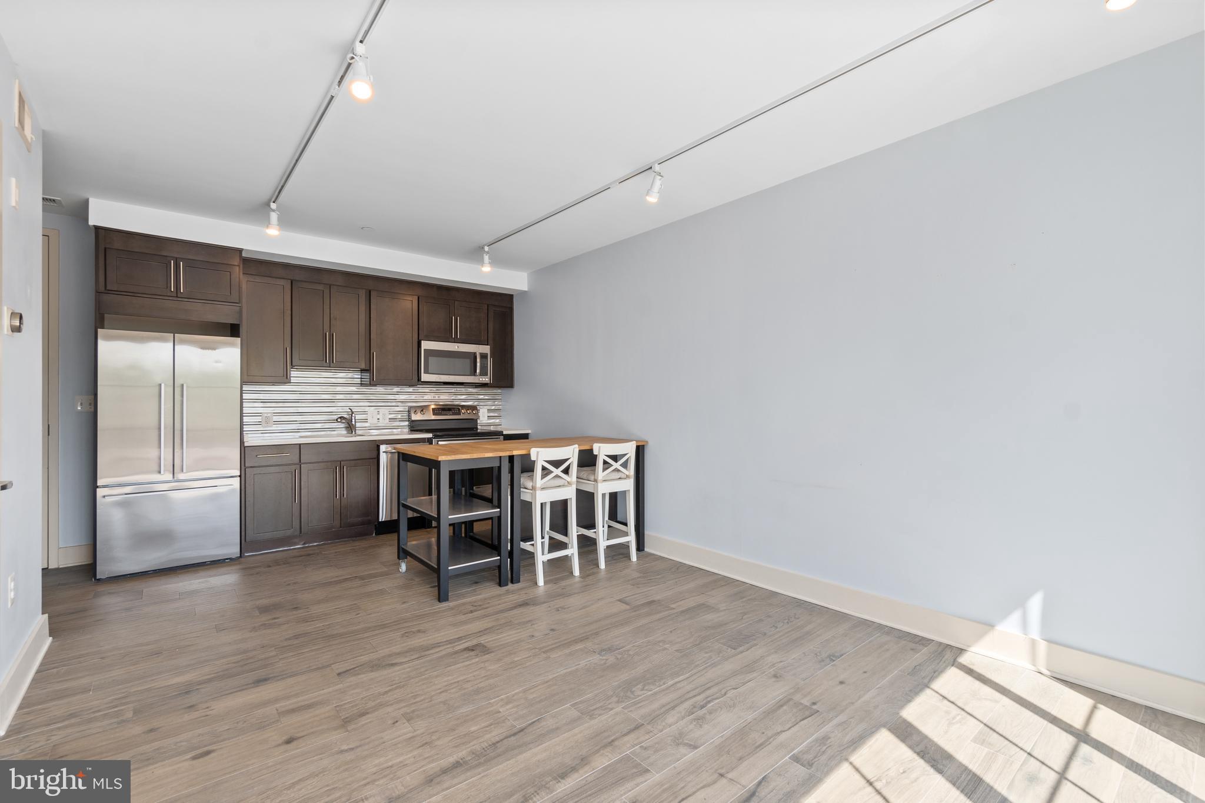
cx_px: 602
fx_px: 502
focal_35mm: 15
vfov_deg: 77.3
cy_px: 402
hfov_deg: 100.4
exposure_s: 1/8
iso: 100
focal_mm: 10
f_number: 8
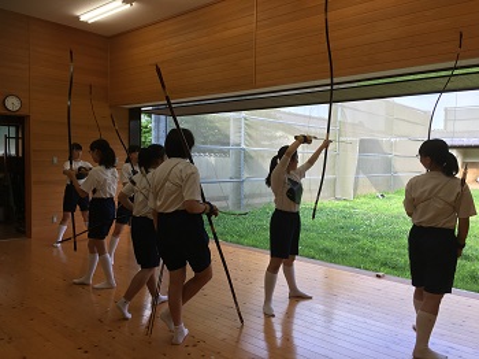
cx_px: 240
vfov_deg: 48.2
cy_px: 180
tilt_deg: -3.1
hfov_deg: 61.7
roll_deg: -1.0
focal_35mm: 29
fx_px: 401
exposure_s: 1/120
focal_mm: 4.15
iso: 25
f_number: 2.2
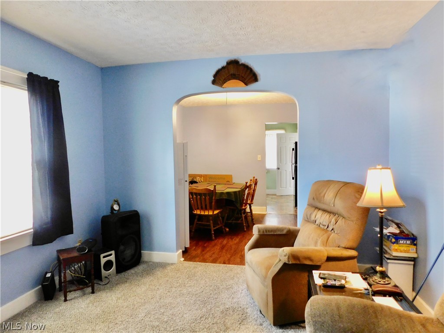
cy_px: 166
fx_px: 295
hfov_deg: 73.9
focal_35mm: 23
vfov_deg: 58.9
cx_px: 222
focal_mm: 4
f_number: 3
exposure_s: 1/20
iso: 400
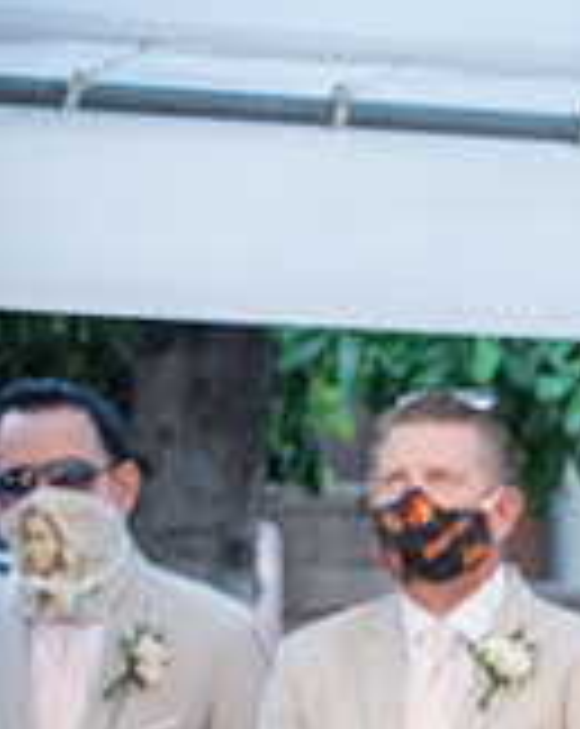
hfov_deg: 3.8
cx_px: 1299
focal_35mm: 404
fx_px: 8693
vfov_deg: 4.8
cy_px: 817
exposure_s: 1/160
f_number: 5.6
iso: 640
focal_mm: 120
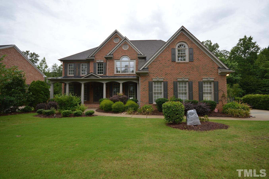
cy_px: 90
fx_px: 112
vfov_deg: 77.2
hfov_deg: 100.4
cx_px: 134
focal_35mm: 15
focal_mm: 10
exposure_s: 1/125
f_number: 5.6
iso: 160
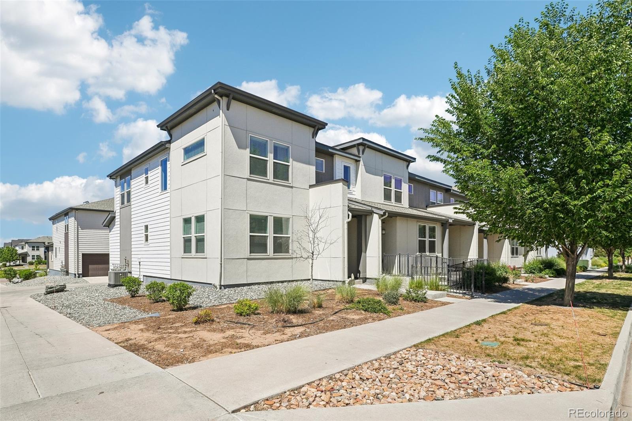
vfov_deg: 67.4
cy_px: 210
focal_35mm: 18
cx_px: 316
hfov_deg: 90.0
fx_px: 316
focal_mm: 12
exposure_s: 1/500
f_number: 8
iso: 100
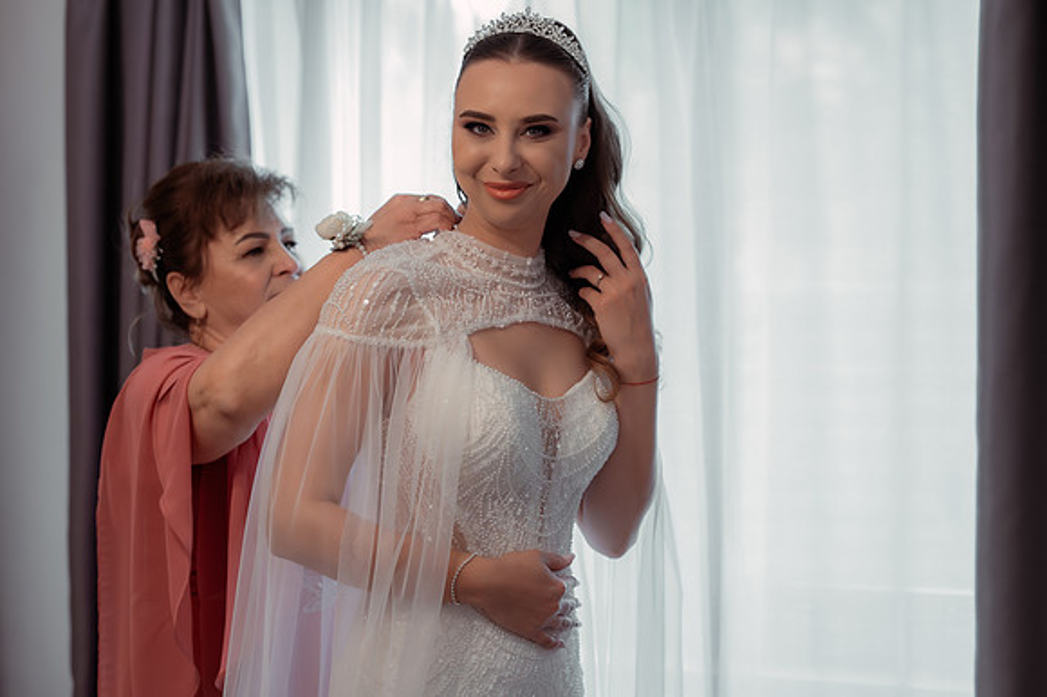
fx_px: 2471
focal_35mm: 85
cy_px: 348
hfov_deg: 23.9
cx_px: 524
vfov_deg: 16.1
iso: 1600
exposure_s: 1/250
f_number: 3.5
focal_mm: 85
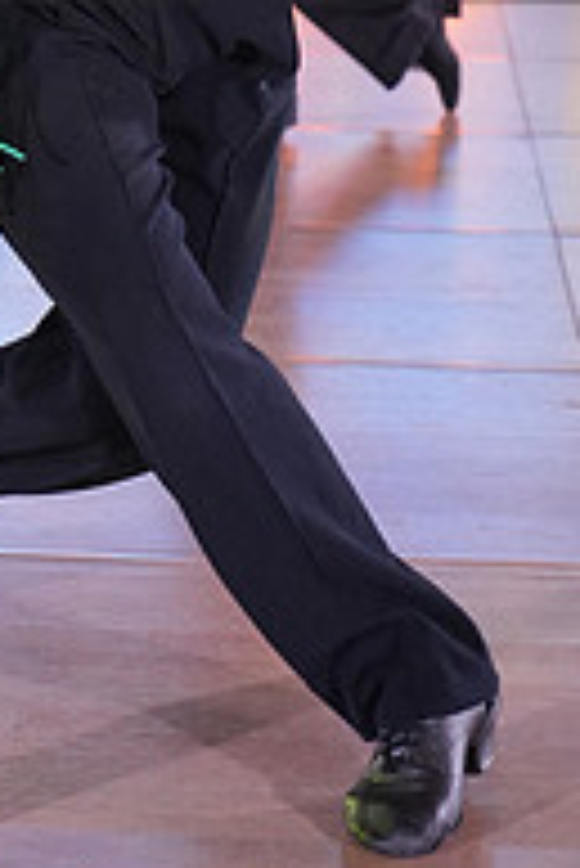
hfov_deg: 9.2
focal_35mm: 150
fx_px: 3618
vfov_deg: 13.3
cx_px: 155
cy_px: -144
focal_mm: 50
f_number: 4
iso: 2500
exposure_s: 1/500
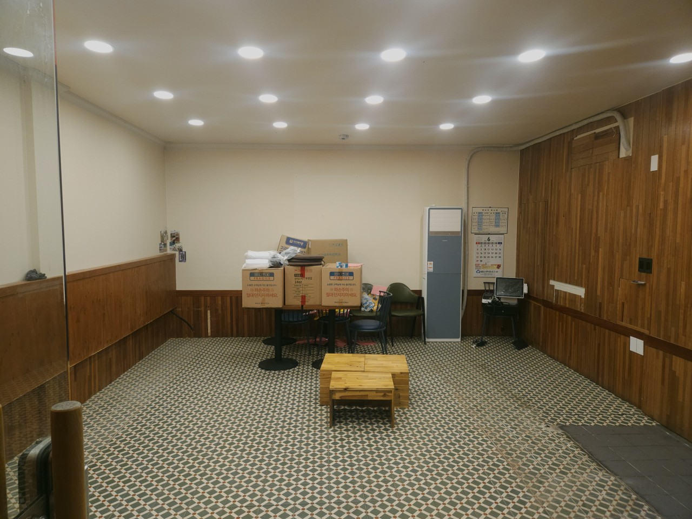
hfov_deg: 73.9
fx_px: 460
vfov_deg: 58.9
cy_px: 260
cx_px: 346
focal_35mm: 23
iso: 160
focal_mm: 5.4
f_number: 1.8
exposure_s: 1/60
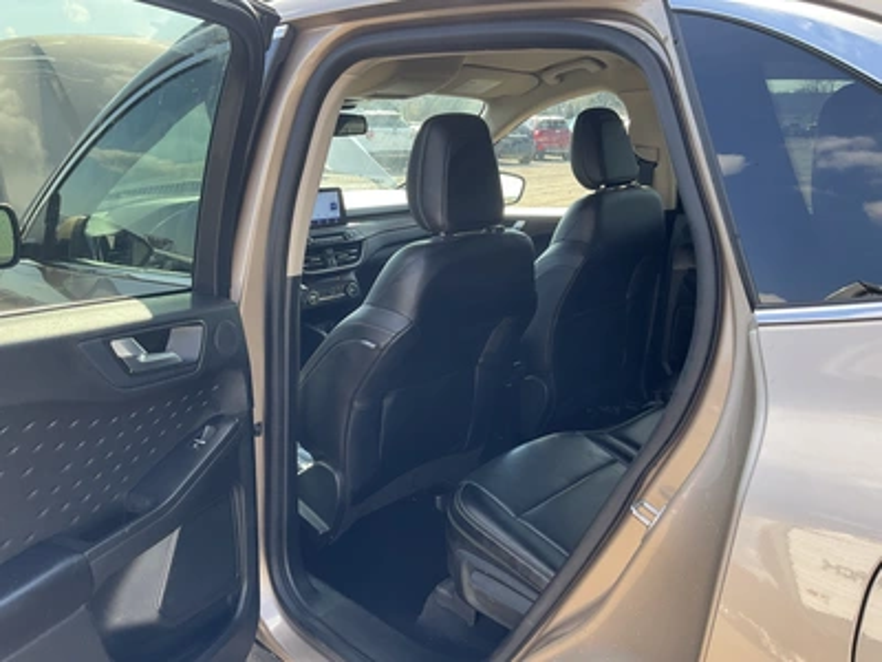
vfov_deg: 48.2
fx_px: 739
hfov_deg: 61.7
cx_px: 441
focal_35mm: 29
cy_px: 331
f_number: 1.8
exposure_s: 1/170
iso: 25
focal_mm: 3
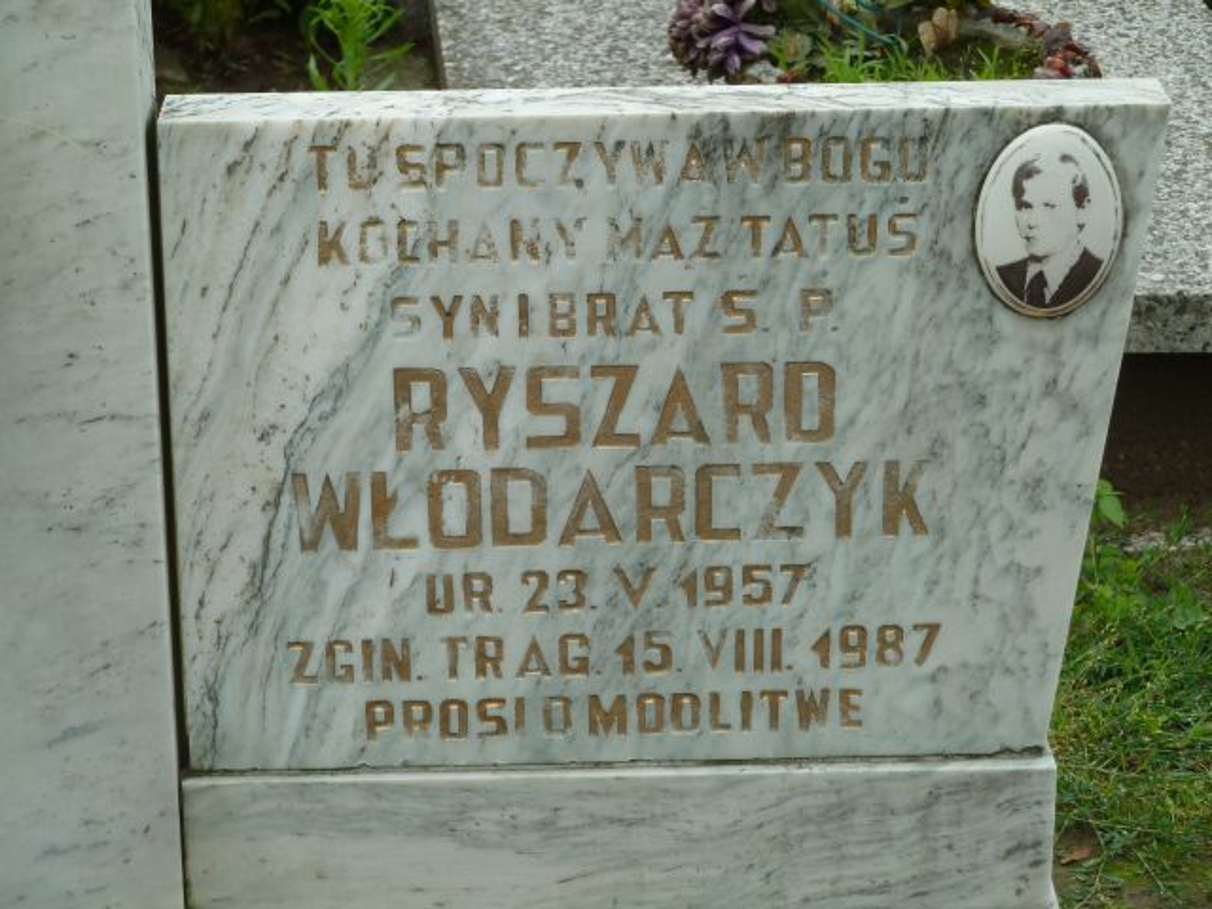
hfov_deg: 17.7
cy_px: 454
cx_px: 606
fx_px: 3886
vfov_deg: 13.3
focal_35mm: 111
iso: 80
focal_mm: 18.2
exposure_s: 1/125
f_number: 4.4
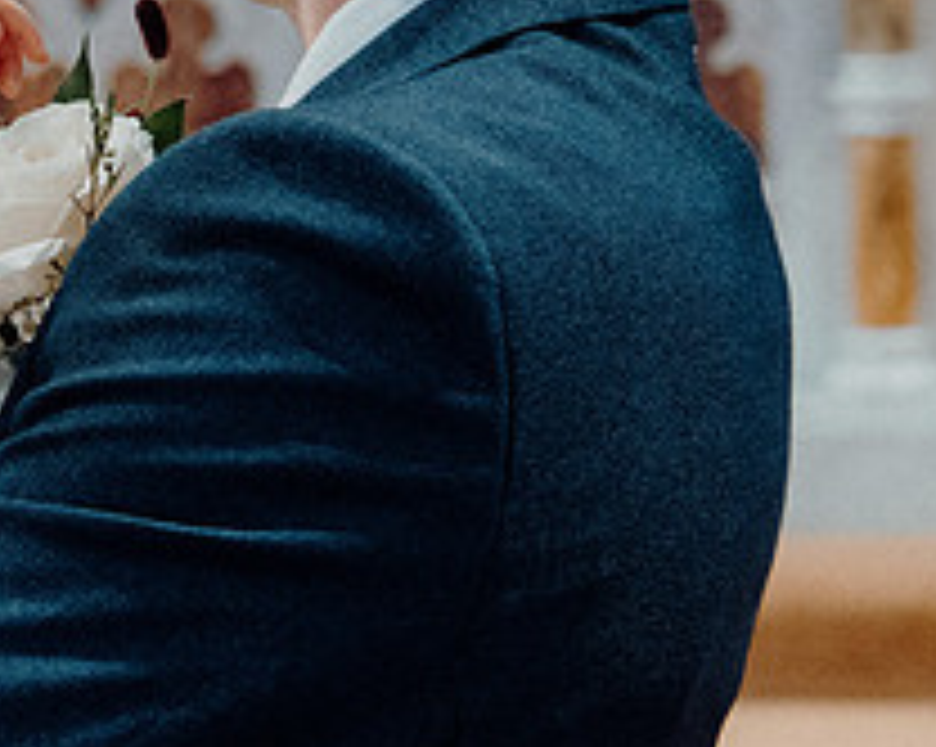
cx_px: -148
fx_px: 4788
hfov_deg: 11.0
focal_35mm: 173
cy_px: 308
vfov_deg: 8.9
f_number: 3.5
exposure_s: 1/160
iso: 4000
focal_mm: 44
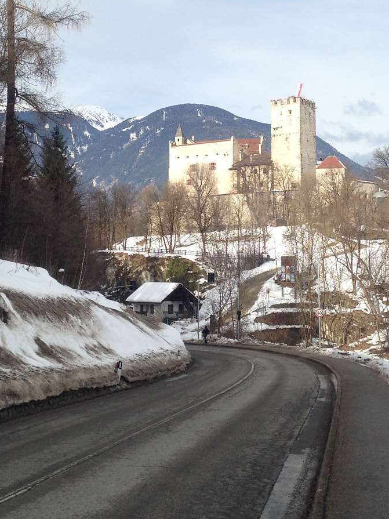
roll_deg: -1.9
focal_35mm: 59
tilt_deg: +7.2
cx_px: 170
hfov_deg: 24.8
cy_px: 169
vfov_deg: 32.4
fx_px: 884
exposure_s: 1/1466
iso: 50
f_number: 2.4
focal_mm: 4.12
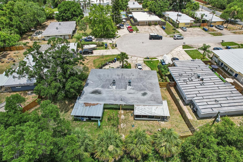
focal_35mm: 22
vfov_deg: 57.2
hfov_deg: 78.6
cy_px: 81
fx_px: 148
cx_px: 122
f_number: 2.8
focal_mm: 8.4
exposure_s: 1/2000
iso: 100
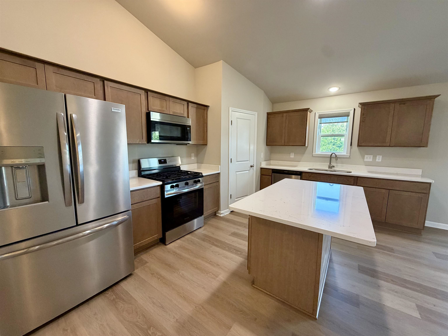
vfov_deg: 85.7
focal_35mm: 14
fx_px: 181
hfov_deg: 102.1
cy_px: 168
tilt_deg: -7.4
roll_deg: +0.1
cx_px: 224
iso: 250
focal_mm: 2.22
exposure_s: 1/60
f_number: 2.2
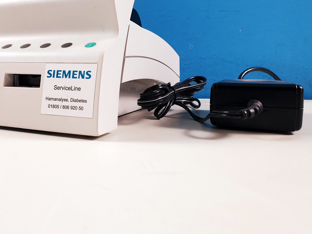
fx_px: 288
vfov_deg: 43.9
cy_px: 90
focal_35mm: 32
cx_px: 137
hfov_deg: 56.7
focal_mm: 4.3
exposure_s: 1/50
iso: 80
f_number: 2.4
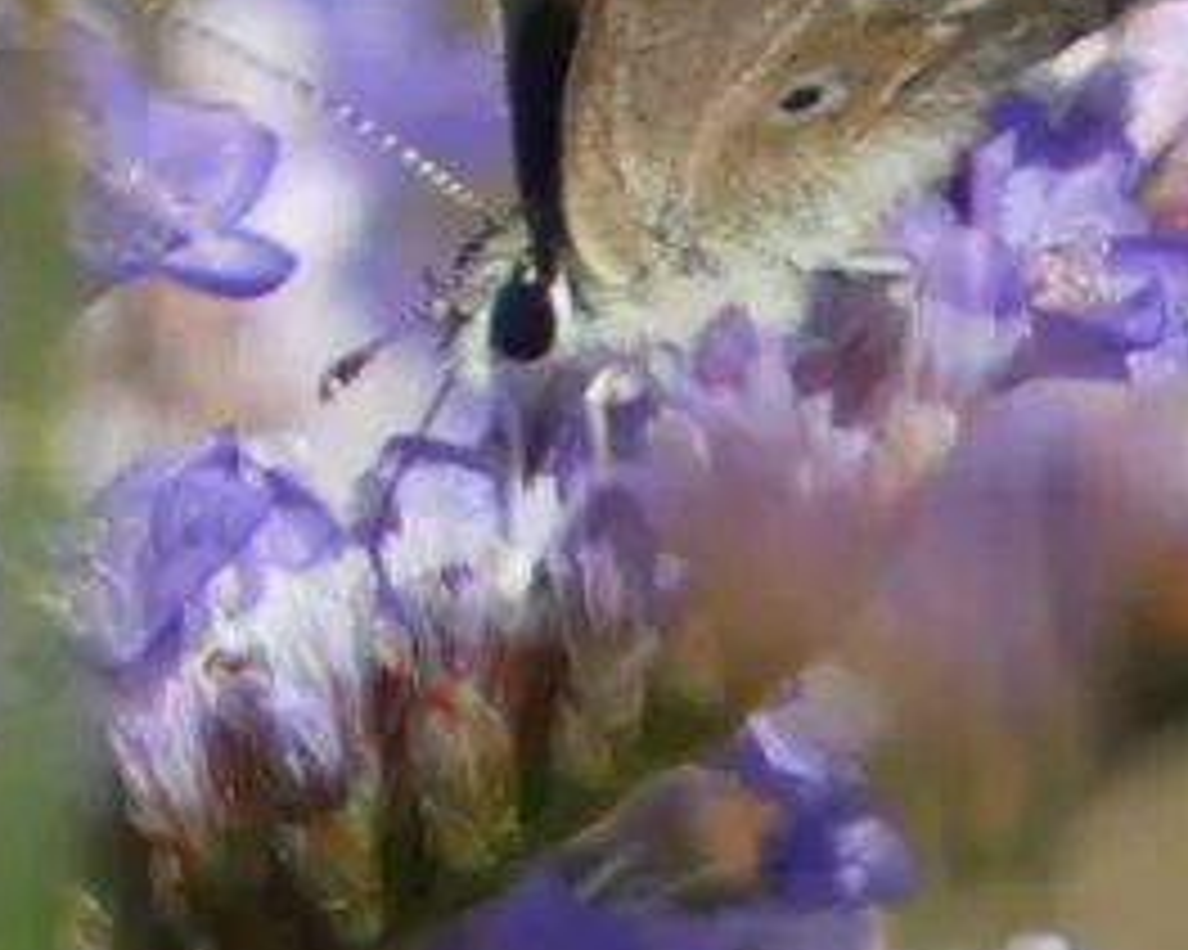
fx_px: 92297
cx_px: 904
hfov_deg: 0.7
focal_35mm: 2626
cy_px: 86
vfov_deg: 0.6
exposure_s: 1/200
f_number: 5.7
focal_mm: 198.9
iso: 80
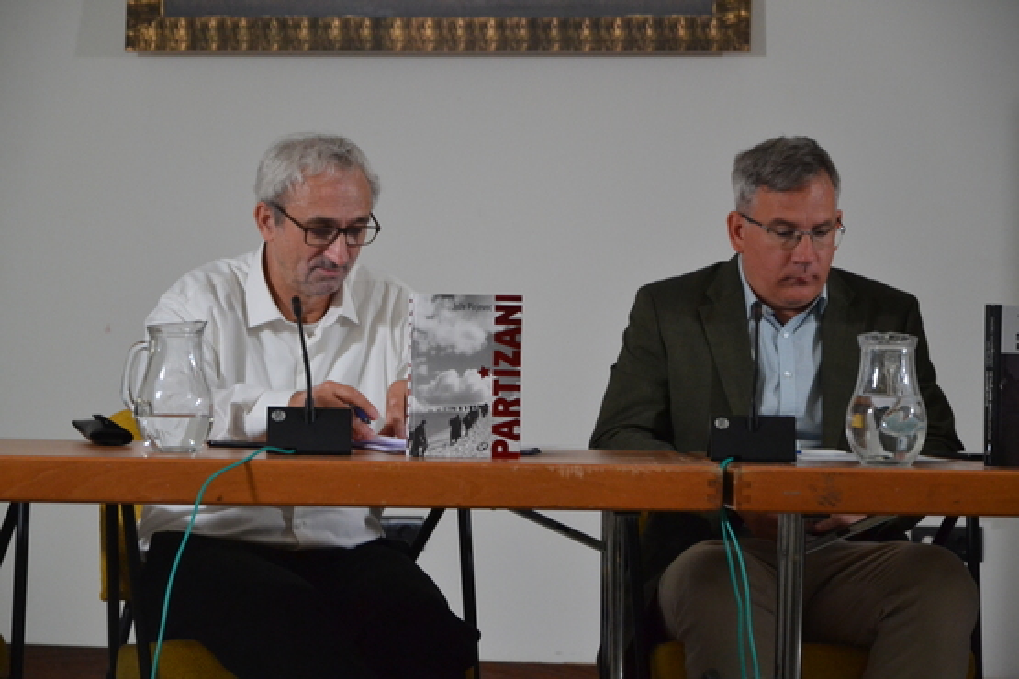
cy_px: 340
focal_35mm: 158
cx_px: 510
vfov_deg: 8.7
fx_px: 4458
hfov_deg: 13.0
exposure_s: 1/60
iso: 2200
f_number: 5.6
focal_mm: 105
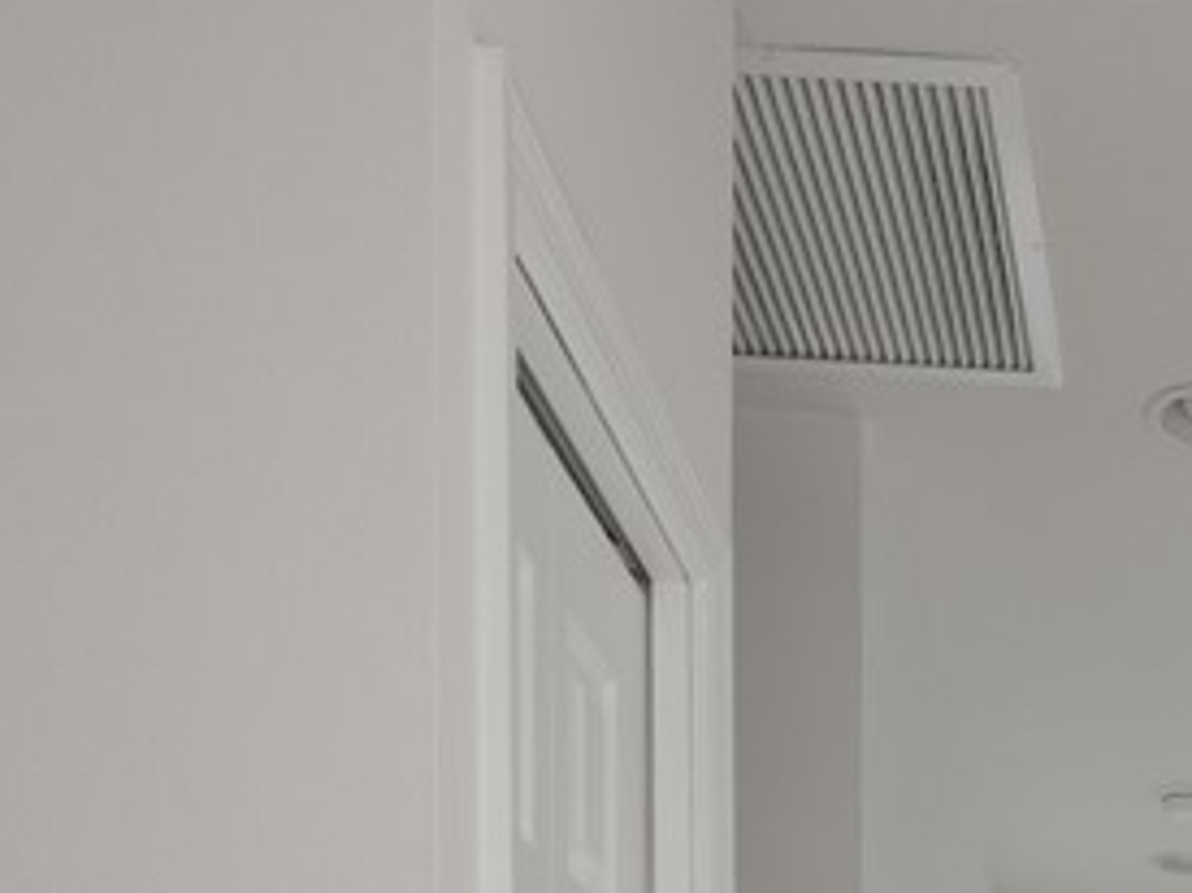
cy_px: 1539
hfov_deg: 29.7
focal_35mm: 57
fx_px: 1962
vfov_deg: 19.9
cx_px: 1370
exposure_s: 1/3
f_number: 8
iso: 200
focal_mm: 10
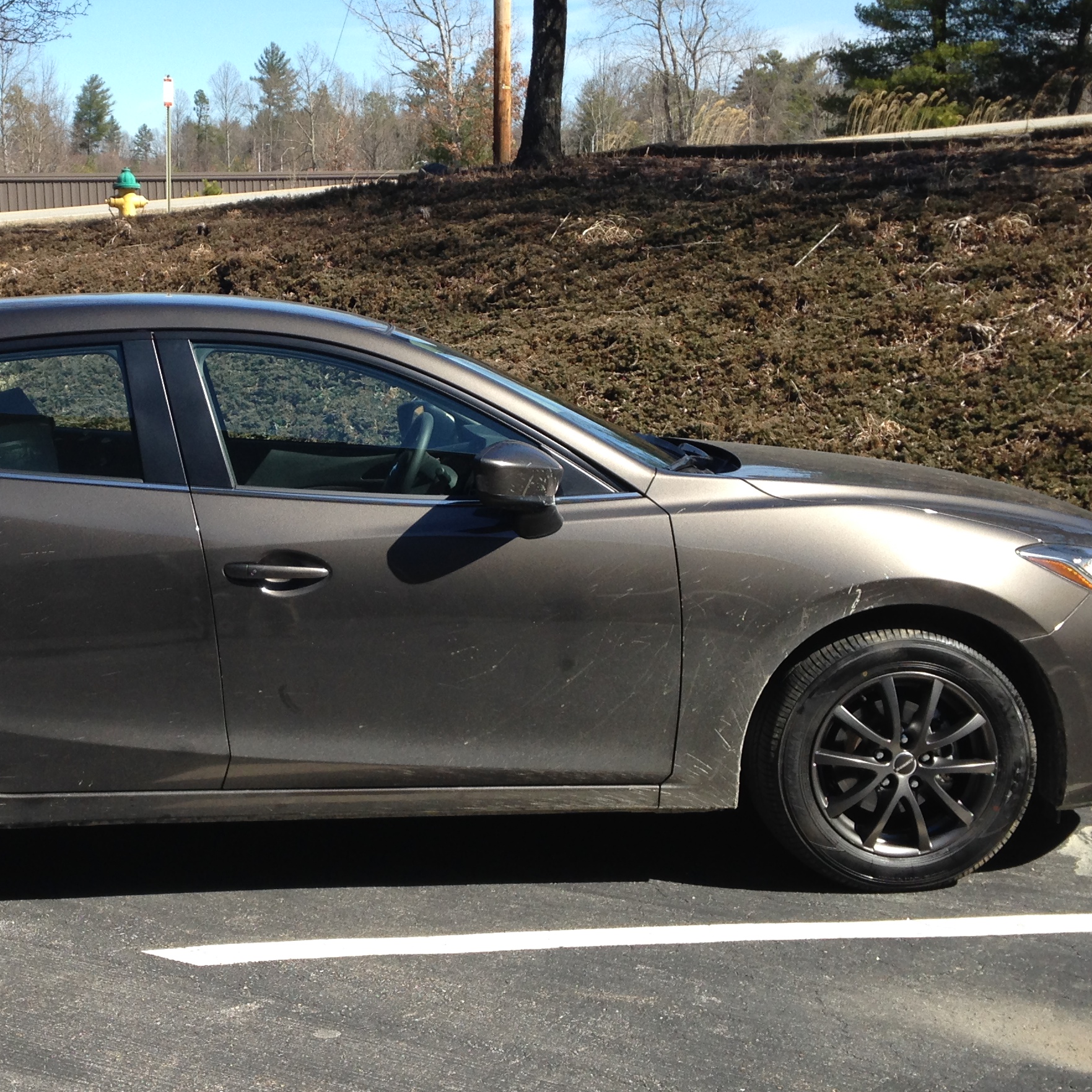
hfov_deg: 31.2
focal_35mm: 54
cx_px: 302
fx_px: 1927
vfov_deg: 31.6
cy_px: 534
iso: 50
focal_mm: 4.12
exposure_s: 1/821
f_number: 2.4
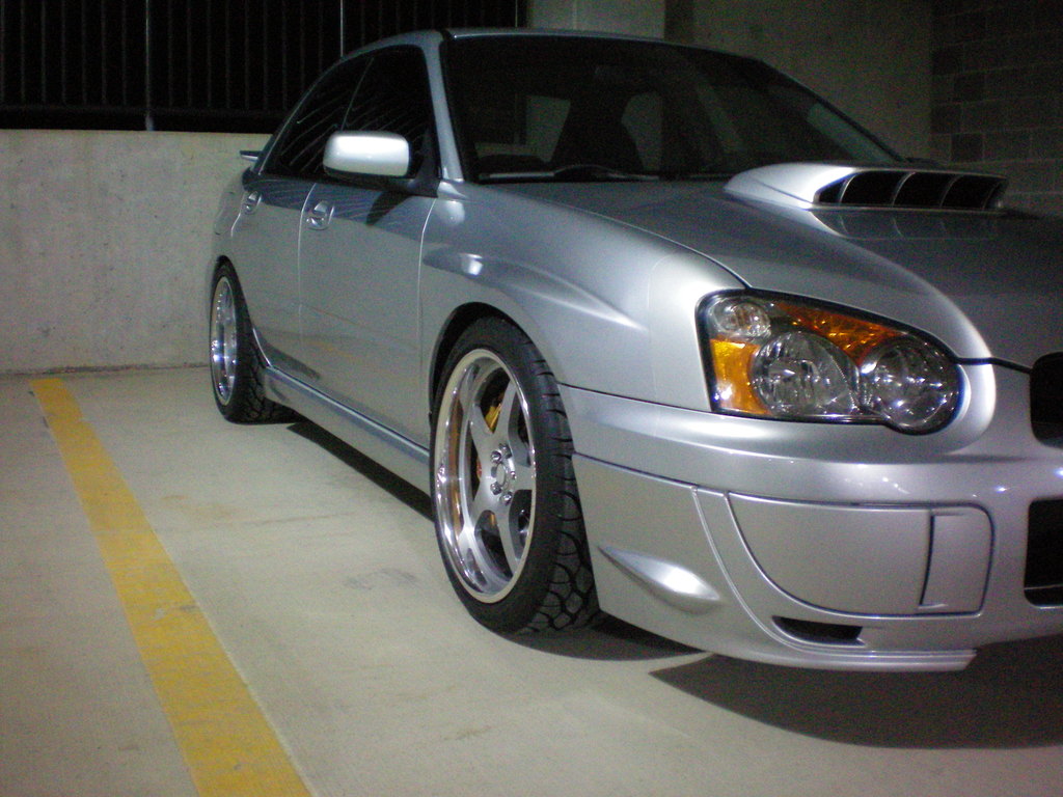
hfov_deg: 49.0
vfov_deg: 37.7
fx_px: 1167
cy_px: 398
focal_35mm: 38
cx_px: 532
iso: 400
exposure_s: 1/13
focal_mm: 6.3
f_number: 3.1
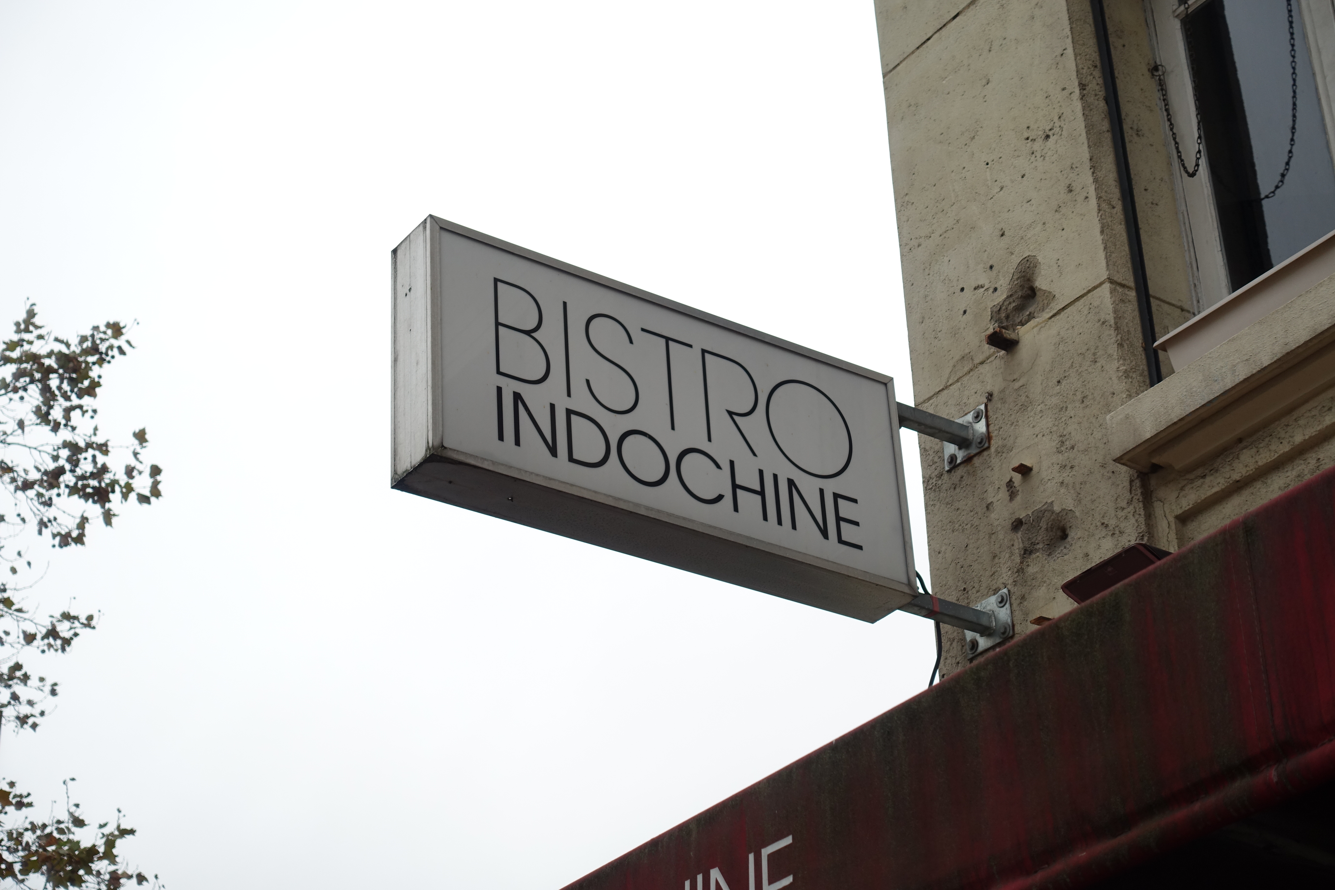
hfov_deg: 28.8
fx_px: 2596
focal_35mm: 70
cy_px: 445
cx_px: 668
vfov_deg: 19.5
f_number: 4
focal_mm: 25.7
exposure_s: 1/400
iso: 125
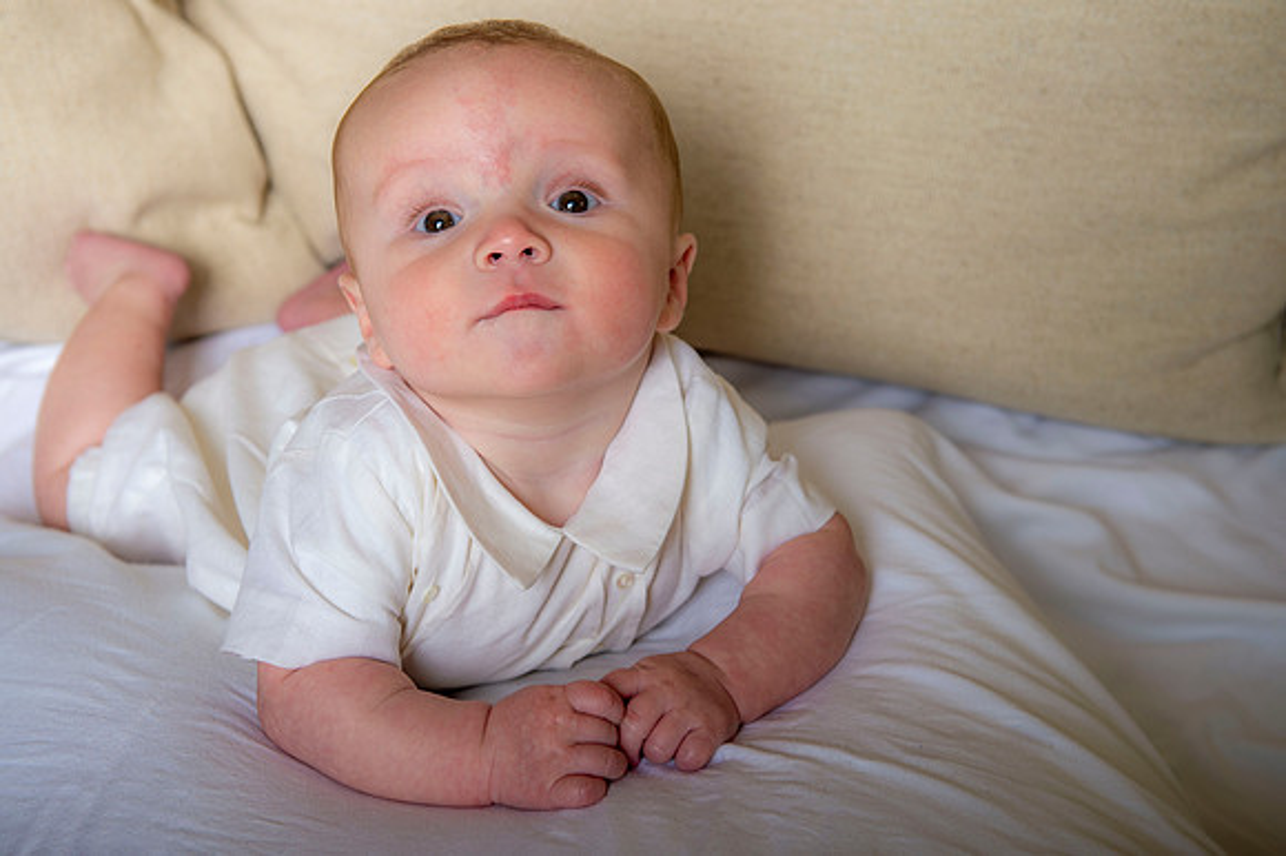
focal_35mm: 56
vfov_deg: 24.2
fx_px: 1999
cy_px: 428
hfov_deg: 35.7
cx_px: 643
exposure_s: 1/200
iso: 200
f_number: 5
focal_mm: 56
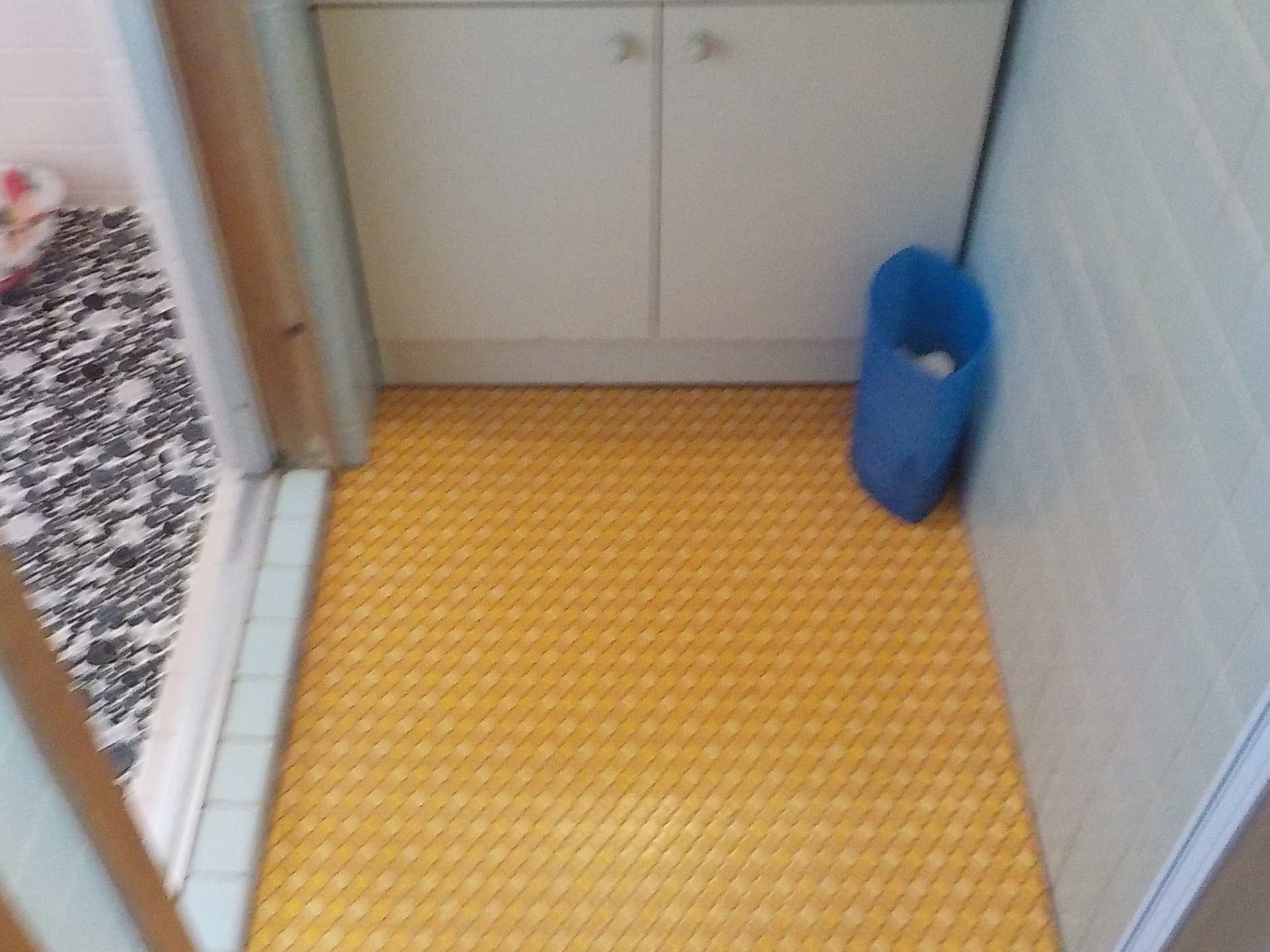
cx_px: 613
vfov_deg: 39.6
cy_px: 532
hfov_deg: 51.3
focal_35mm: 36
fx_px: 1321
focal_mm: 4.1
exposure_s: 1/20
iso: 800
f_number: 3.3
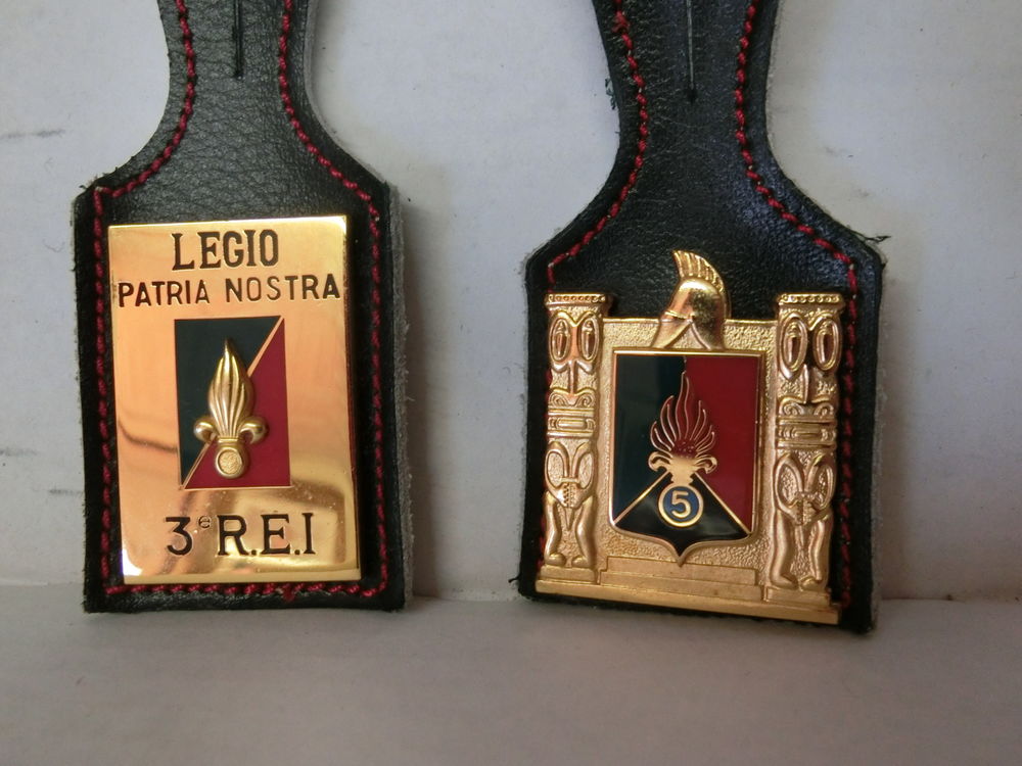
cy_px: 383
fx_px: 856
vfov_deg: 48.2
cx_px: 511
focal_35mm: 29
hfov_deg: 61.7
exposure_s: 1/125
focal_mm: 5.2
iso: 400
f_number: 3.7
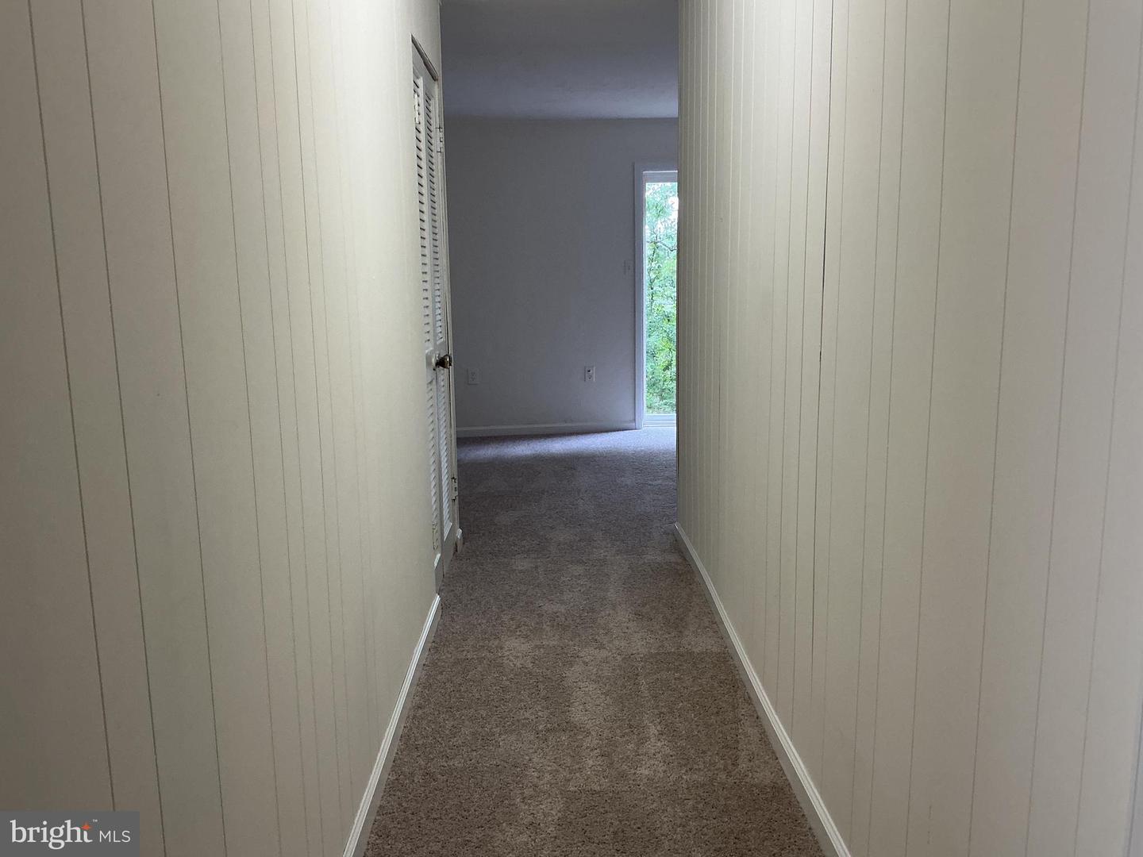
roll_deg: +1.5
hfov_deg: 61.7
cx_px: 572
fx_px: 958
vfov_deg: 48.2
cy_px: 428
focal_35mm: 29
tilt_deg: -8.0
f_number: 1.8
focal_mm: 3
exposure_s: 1/60
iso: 80
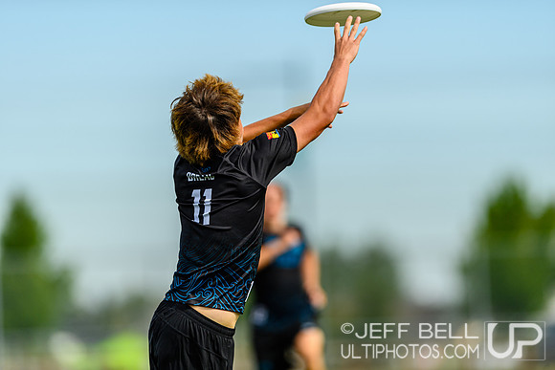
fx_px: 6168
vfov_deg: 3.4
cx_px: 278
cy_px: 185
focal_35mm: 400
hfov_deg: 5.2
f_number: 3.2
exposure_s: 1/2000
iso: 100
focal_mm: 400
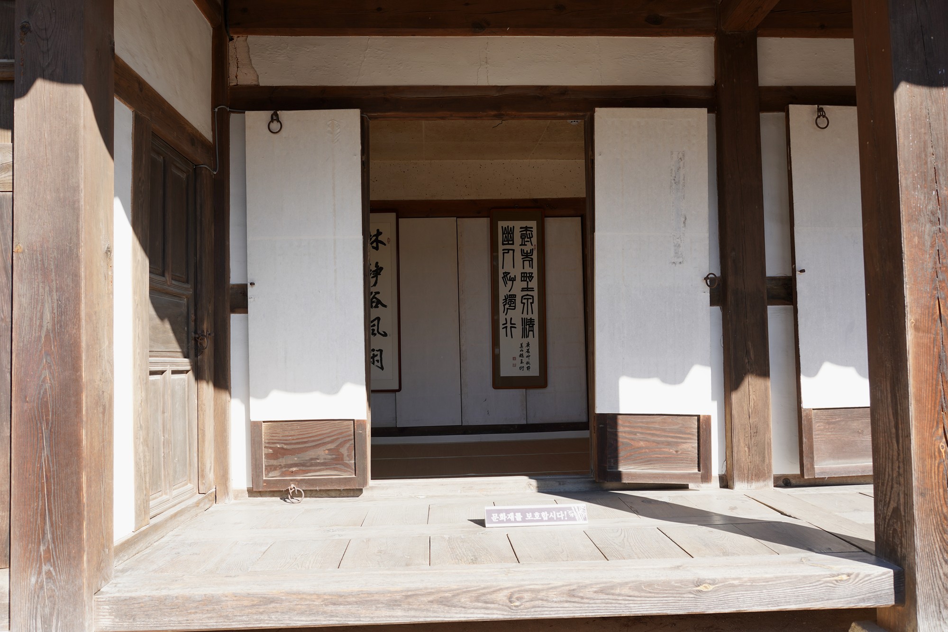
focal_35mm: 28
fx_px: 737
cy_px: 316
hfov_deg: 65.5
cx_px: 474
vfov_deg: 46.4
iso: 100
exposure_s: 1/100
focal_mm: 28
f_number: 7.1
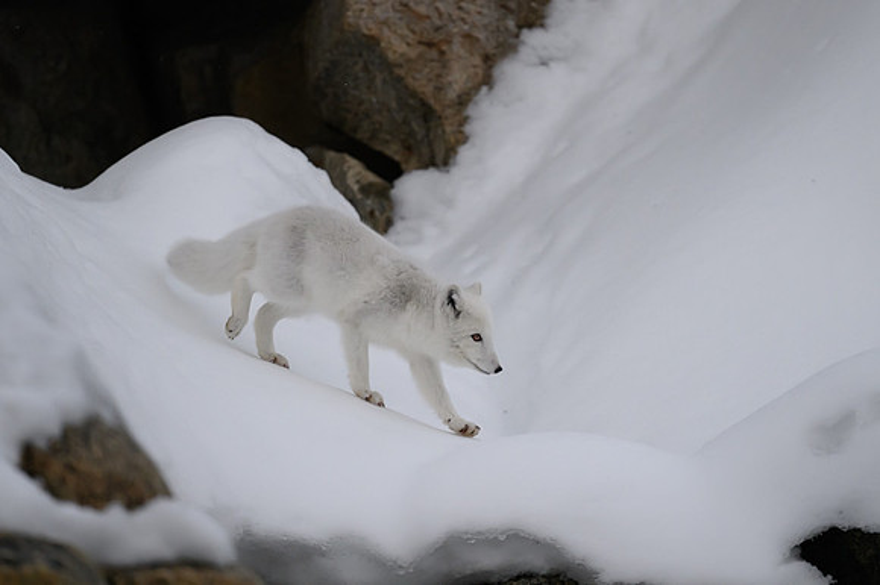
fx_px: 15676
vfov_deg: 2.1
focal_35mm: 642
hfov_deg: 3.2
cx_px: 405
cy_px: 250
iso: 2000
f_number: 4
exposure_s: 1/1250
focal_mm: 560
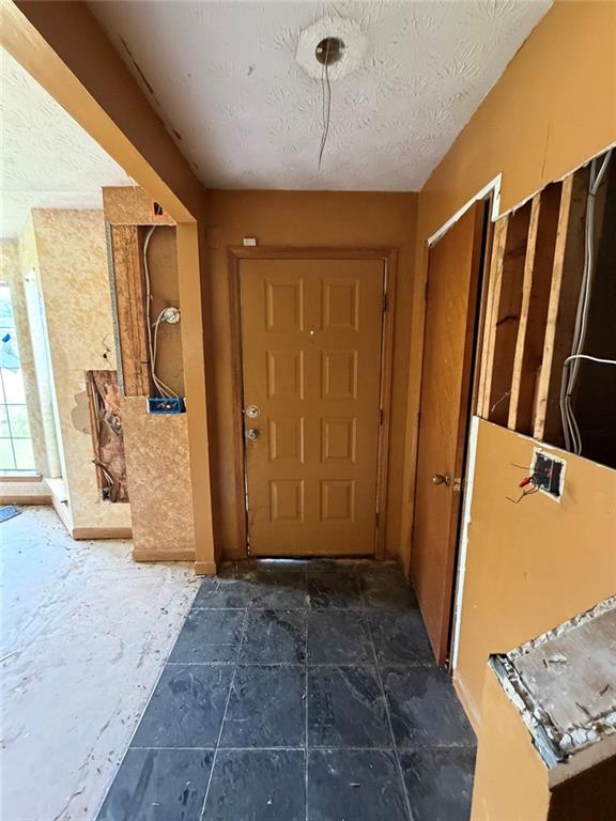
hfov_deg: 85.7
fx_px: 332
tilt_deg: -11.5
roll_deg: -0.5
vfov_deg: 102.1
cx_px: 308
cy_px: 410
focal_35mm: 14
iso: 500
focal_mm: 2.22
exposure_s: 1/60
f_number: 2.2
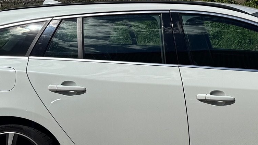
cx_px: 222
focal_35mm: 70
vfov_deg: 17.2
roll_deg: +1.5
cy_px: 79
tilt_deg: -8.3
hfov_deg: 29.2
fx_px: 479
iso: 80
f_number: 1.78
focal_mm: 6.76
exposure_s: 1/9009
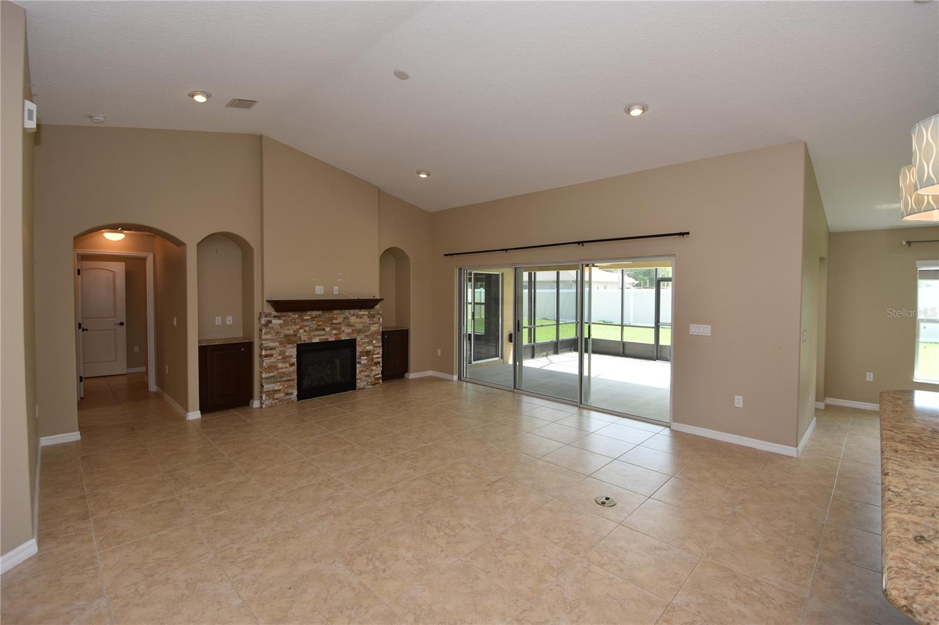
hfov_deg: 100.4
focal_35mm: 15
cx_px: 470
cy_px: 312
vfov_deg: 77.3
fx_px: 391
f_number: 4.5
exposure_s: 1/80
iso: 200
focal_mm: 10
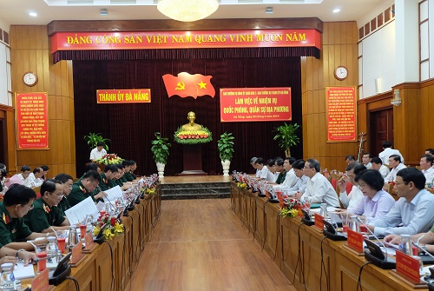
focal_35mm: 29
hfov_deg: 63.6
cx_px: 217
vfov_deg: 45.1
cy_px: 146
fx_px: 350
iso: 1600
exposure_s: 1/60
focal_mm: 19.2
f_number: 3.8
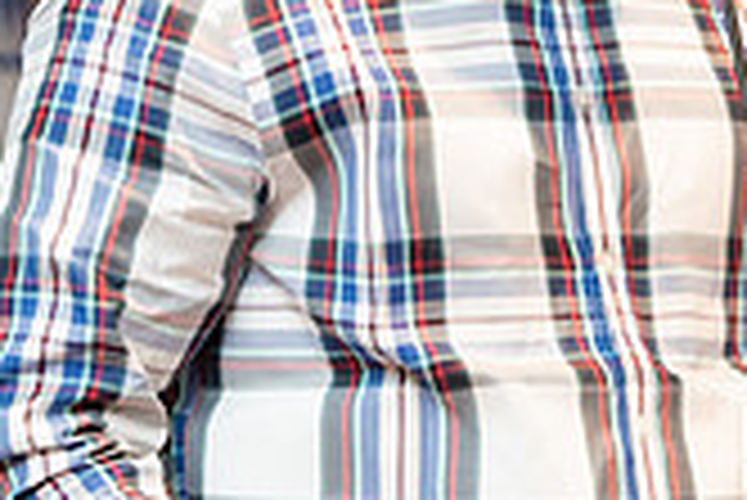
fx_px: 8141
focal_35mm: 392
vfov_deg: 3.5
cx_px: 572
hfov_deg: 5.3
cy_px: 124
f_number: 3.2
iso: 1250
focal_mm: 112
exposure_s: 1/200
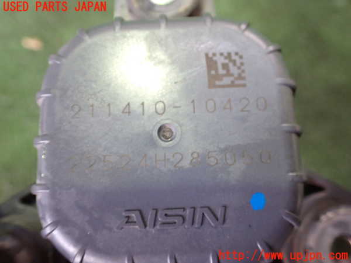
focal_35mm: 30
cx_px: 176
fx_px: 304
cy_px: 132
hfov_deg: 60.0
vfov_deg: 46.8
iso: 800
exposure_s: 1/50
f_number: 2.3
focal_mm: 5.4
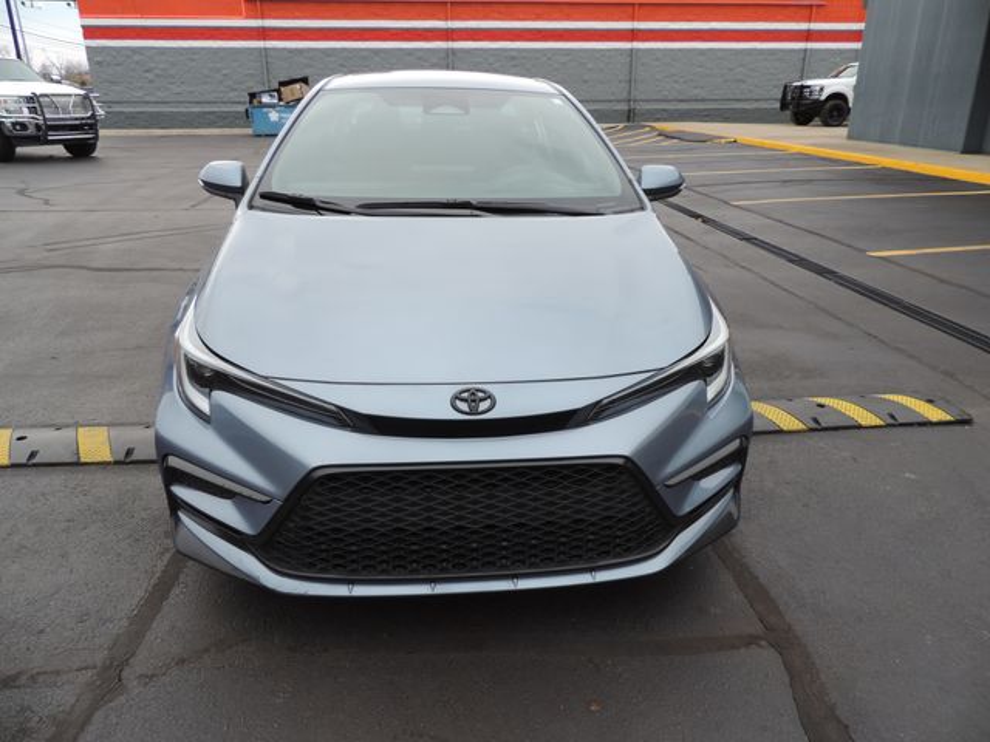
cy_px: 371
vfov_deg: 56.8
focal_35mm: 24
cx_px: 495
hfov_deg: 71.6
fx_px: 686
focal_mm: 4.3
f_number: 3
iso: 80
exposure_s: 1/100
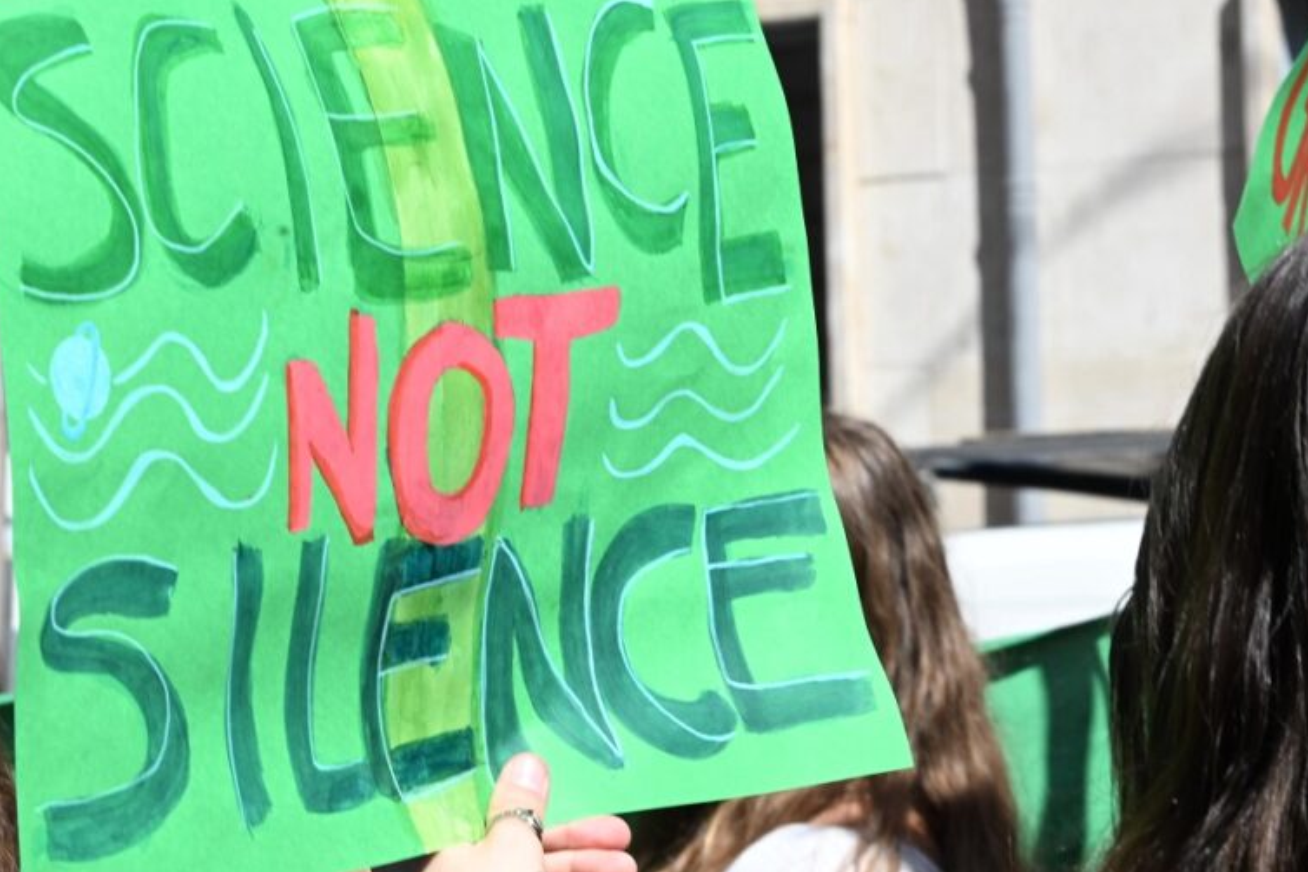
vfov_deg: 10.1
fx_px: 4941
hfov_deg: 15.1
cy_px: 524
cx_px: 846
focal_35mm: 136
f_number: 16
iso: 800
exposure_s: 1/500
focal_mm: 100
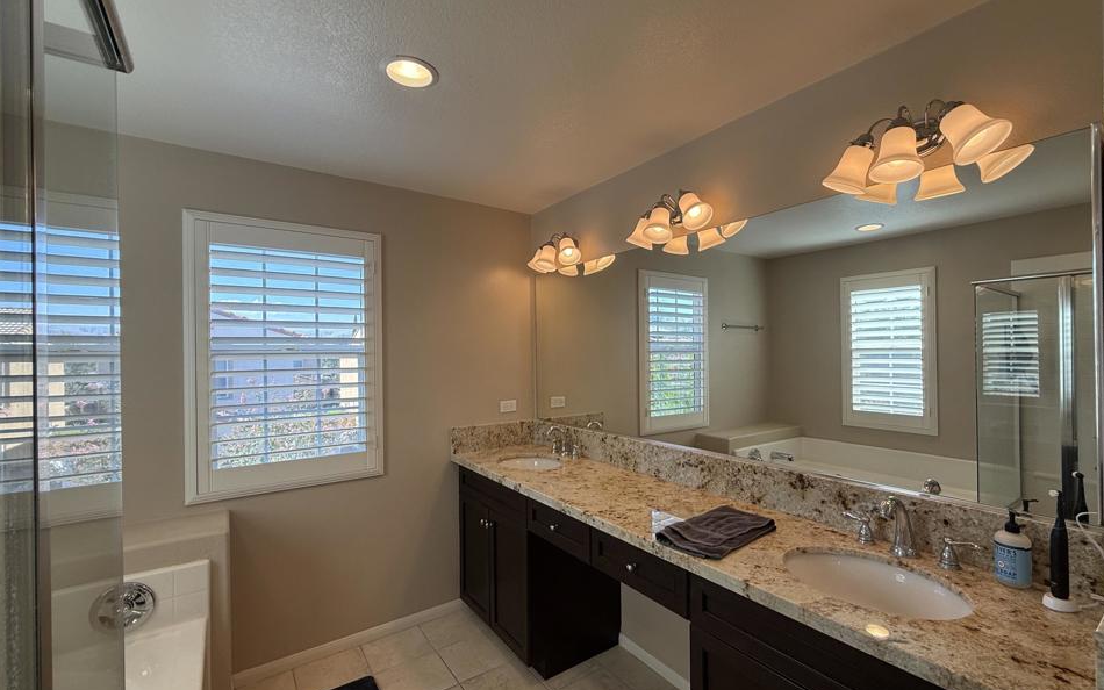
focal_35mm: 16
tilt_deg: +0.6
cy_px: 352
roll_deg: -0.1
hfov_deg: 97.8
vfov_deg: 71.3
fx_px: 481
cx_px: 572
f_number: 2.2
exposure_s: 1/147
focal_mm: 2.22
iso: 64
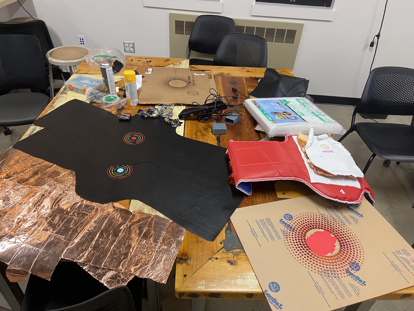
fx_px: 311
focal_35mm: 26
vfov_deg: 53.1
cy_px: 156
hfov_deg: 67.3
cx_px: 207
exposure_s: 1/60
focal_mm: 4.25
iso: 160
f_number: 1.8
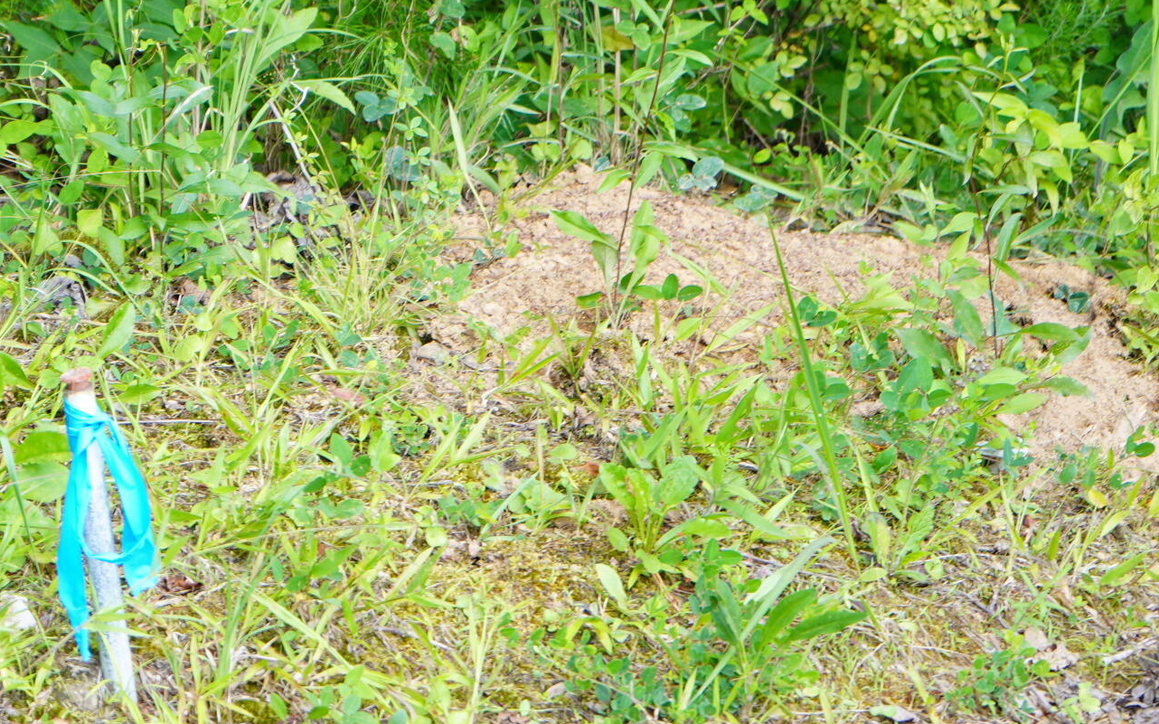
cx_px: -45
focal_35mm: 167
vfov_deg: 7.8
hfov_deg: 12.4
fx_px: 5274
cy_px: 46
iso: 160
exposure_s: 1/80
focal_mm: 70
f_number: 5.6
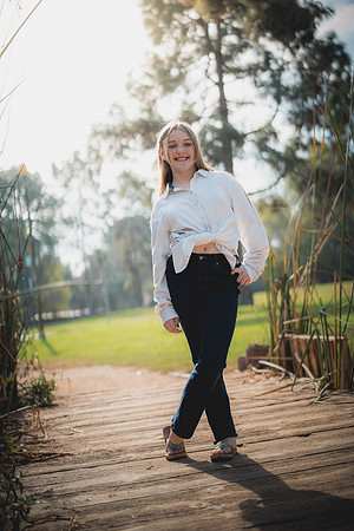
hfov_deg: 27.0
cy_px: 266
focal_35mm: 50
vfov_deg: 39.6
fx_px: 737
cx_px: 177
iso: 250
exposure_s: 1/4000
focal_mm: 50
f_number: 1.4
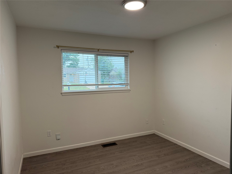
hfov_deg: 71.6
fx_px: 161
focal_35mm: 24
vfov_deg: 56.8
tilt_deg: -2.8
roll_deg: +0.9
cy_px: 87
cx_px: 116
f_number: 1.78
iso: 160
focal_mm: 6.76
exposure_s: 1/120
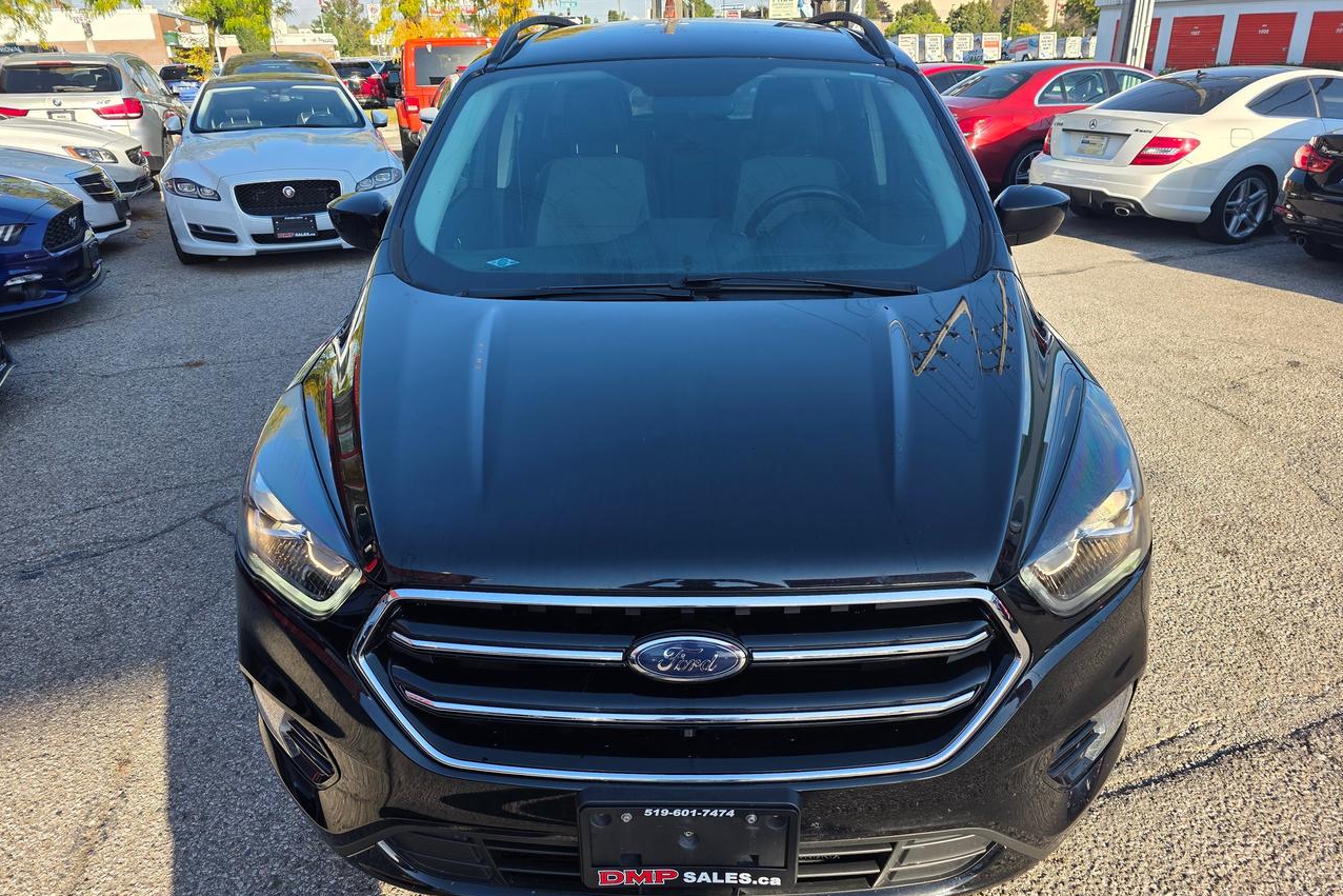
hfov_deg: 73.7
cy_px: 472
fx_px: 895
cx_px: 672
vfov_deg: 53.1
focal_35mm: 24
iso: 80
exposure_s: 1/1785
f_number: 1.7
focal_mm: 6.3
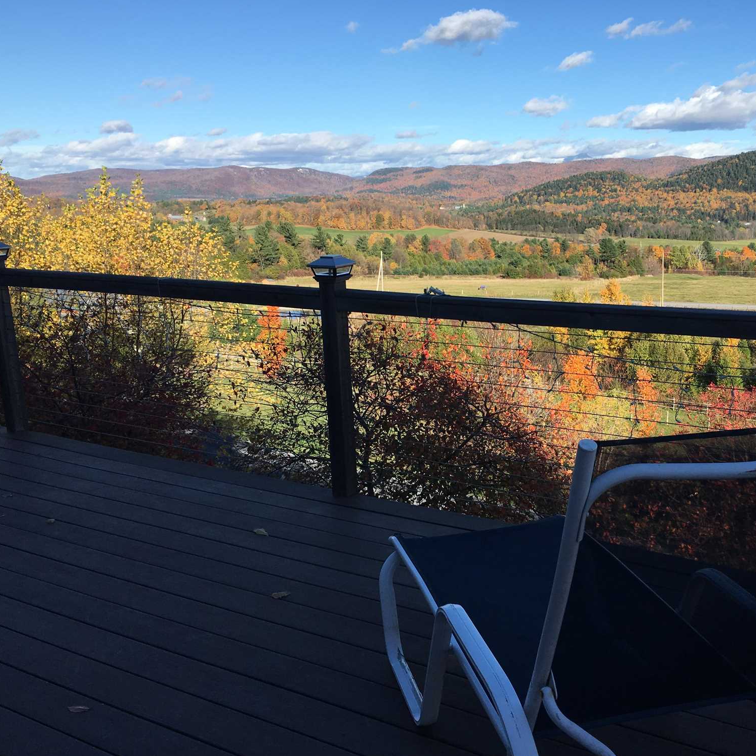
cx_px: 481
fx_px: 865
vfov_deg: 47.2
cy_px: 375
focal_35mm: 35
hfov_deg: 46.7
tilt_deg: -11.6
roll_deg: +0.4
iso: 25
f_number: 2.2
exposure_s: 1/1350
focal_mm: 4.15
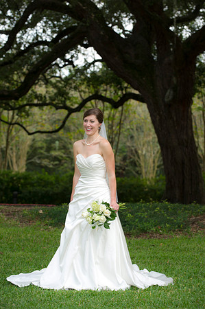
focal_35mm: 116
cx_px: 102
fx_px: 993
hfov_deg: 11.8
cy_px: 154
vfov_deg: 17.7
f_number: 4
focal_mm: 116
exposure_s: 1/125
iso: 400
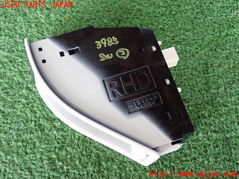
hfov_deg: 38.2
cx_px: 120
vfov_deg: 29.1
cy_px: 90
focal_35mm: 50
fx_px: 345
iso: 500
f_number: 3.2
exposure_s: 1/50
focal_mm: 9.01
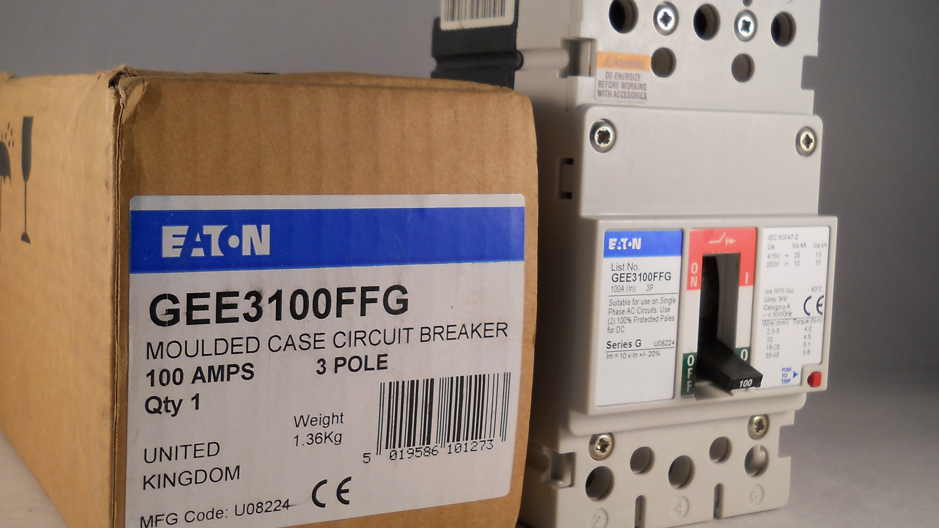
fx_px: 1245
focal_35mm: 50
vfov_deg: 23.9
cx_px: 414
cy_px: 278
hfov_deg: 41.3
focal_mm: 6.72
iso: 80
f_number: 3.1
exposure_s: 1/40
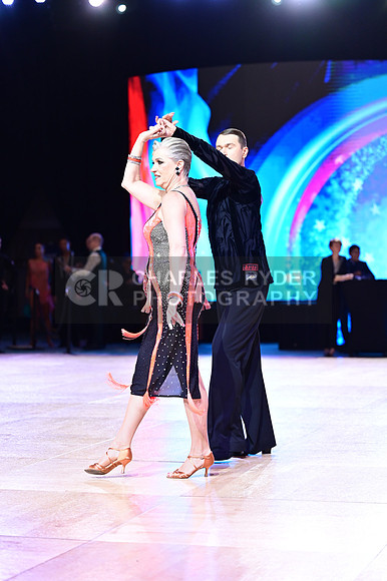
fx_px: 1388
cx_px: 194
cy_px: 290
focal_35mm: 86
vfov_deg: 23.7
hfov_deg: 15.9
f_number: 2.8
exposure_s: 1/320
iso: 1600
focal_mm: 86
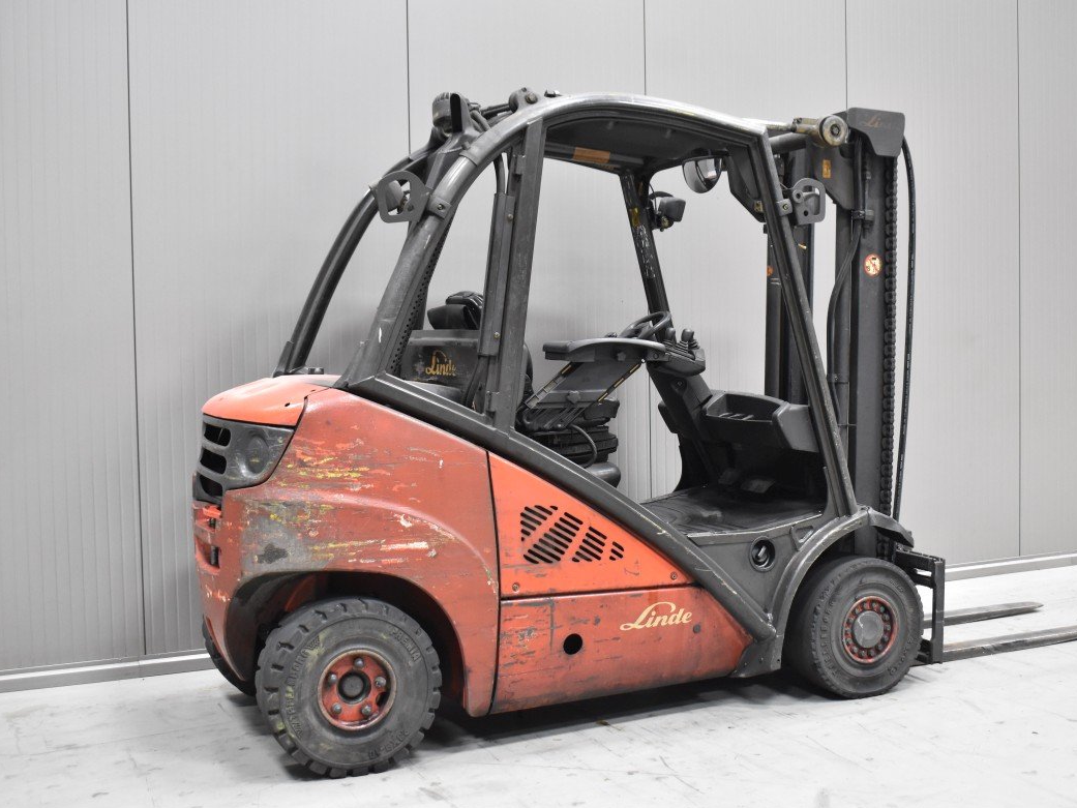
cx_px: 568
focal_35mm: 42
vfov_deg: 34.7
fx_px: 1293
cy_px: 397
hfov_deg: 45.2
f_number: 4.5
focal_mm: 25
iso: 1600
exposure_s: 1/25
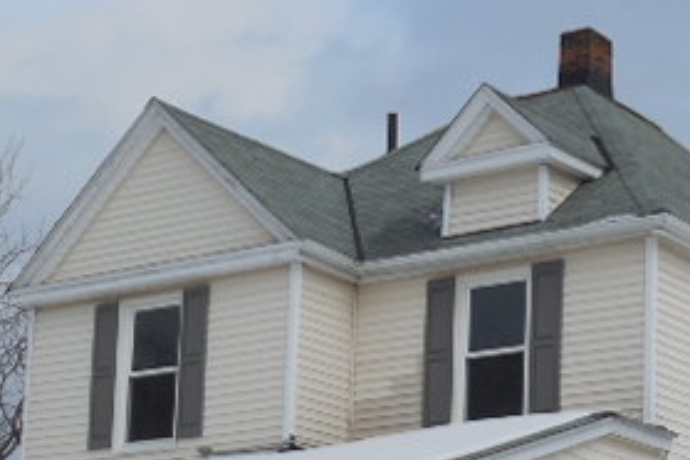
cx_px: 500
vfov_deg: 11.5
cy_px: 507
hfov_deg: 17.4
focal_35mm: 117
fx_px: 2242
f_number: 4.8
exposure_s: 1/1000
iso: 125
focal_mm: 8.8
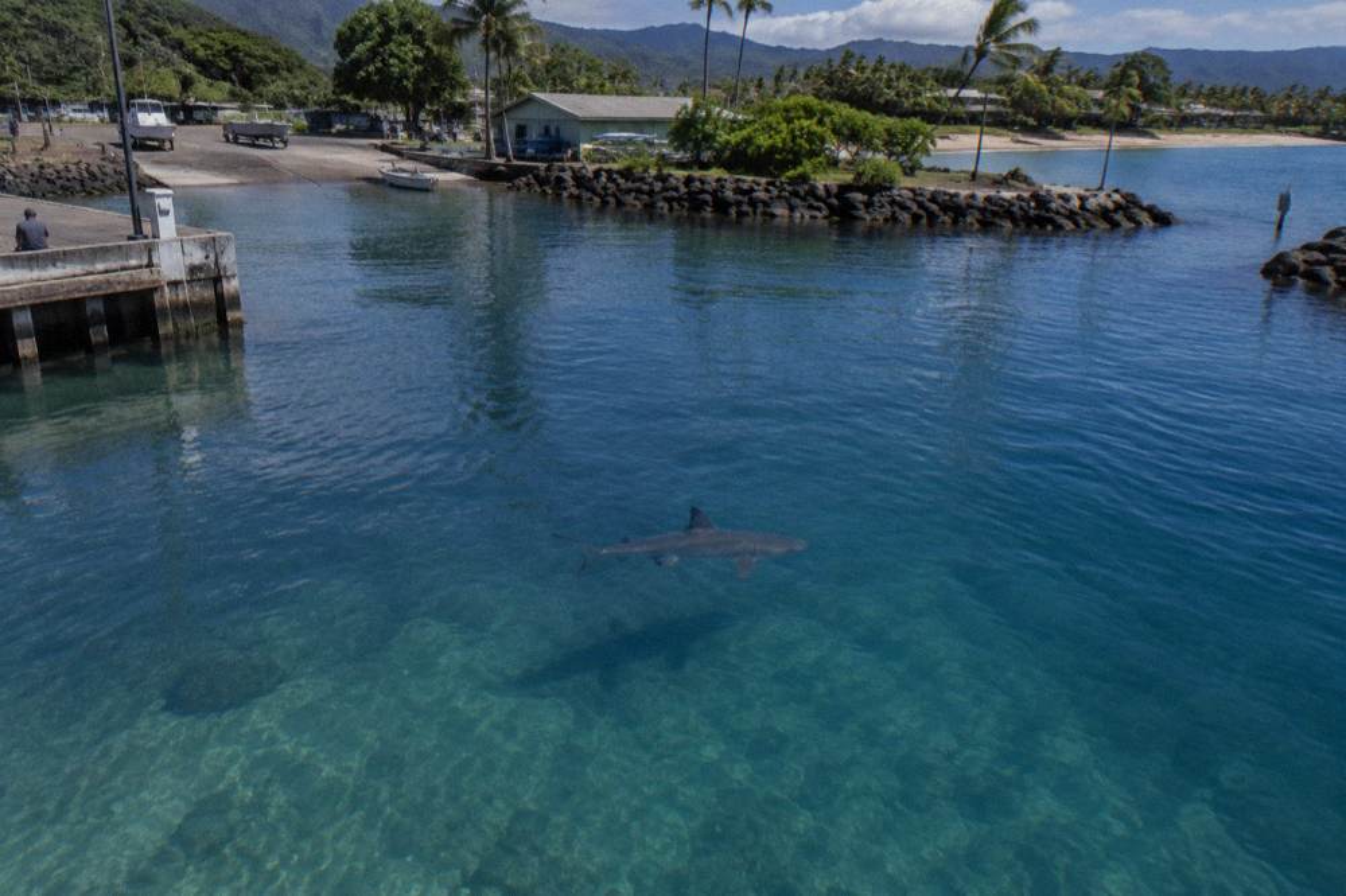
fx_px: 1308
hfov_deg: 54.5
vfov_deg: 37.8
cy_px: 448
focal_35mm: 35
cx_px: 673
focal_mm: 35
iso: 640
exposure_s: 1/400
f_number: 7.1
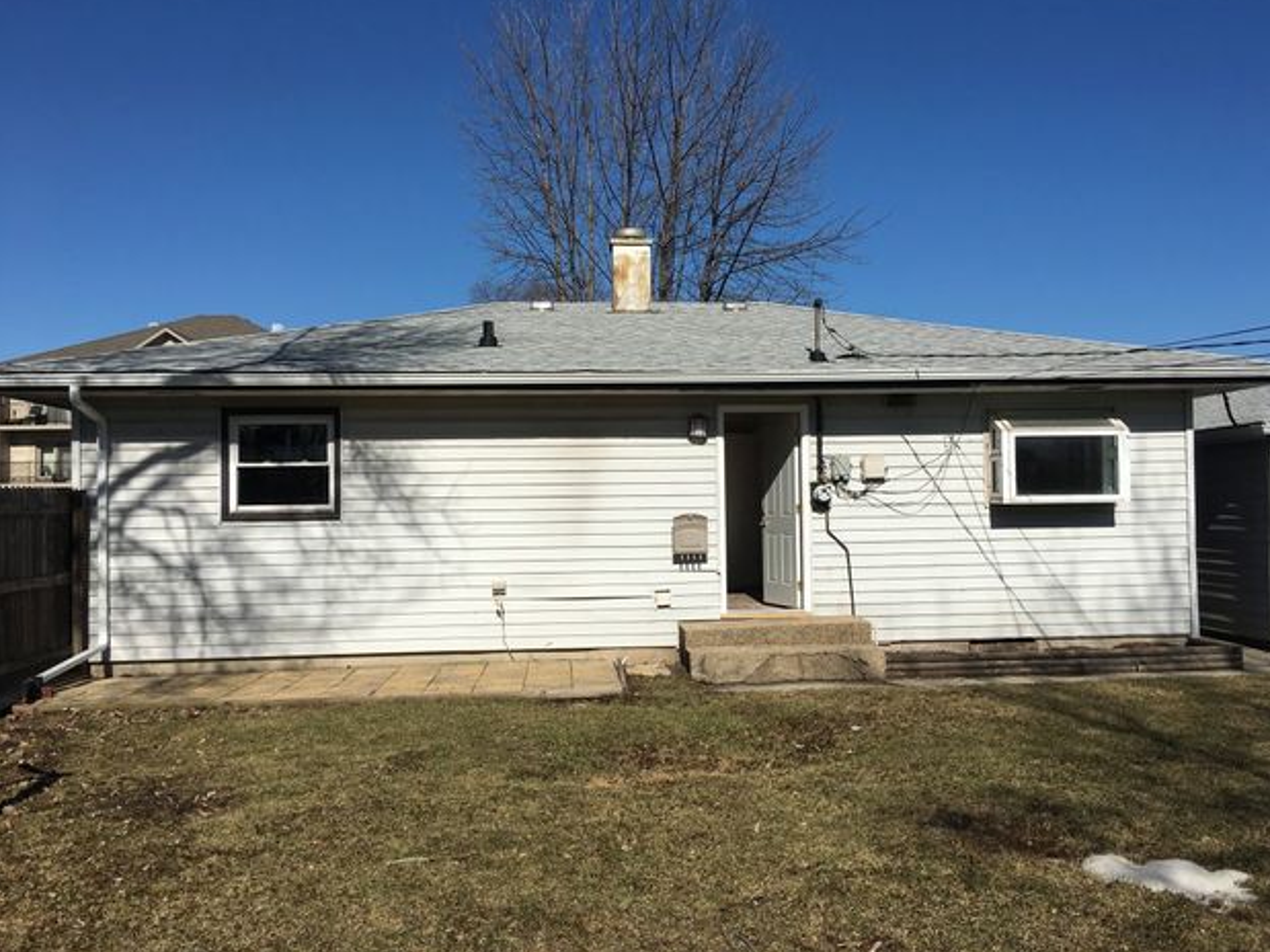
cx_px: 654
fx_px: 1100
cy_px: 478
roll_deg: +1.4
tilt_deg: +2.0
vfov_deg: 46.8
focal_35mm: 30
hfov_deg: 60.0
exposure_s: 1/4049
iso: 25
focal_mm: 4.15
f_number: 2.2
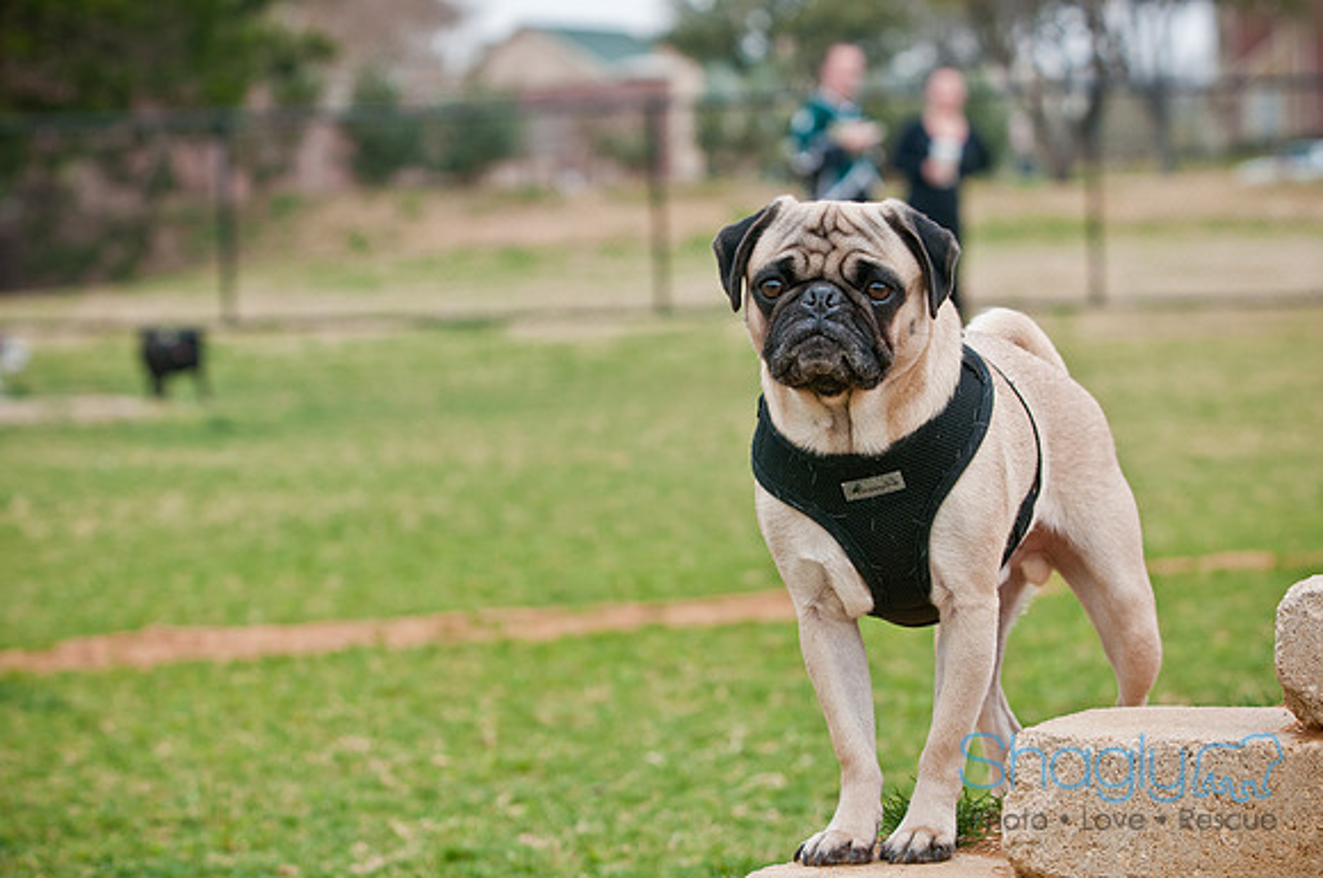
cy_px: 439
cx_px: 662
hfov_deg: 17.1
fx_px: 4404
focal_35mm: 120
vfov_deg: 11.4
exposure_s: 1/320
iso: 200
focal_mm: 80
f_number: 5
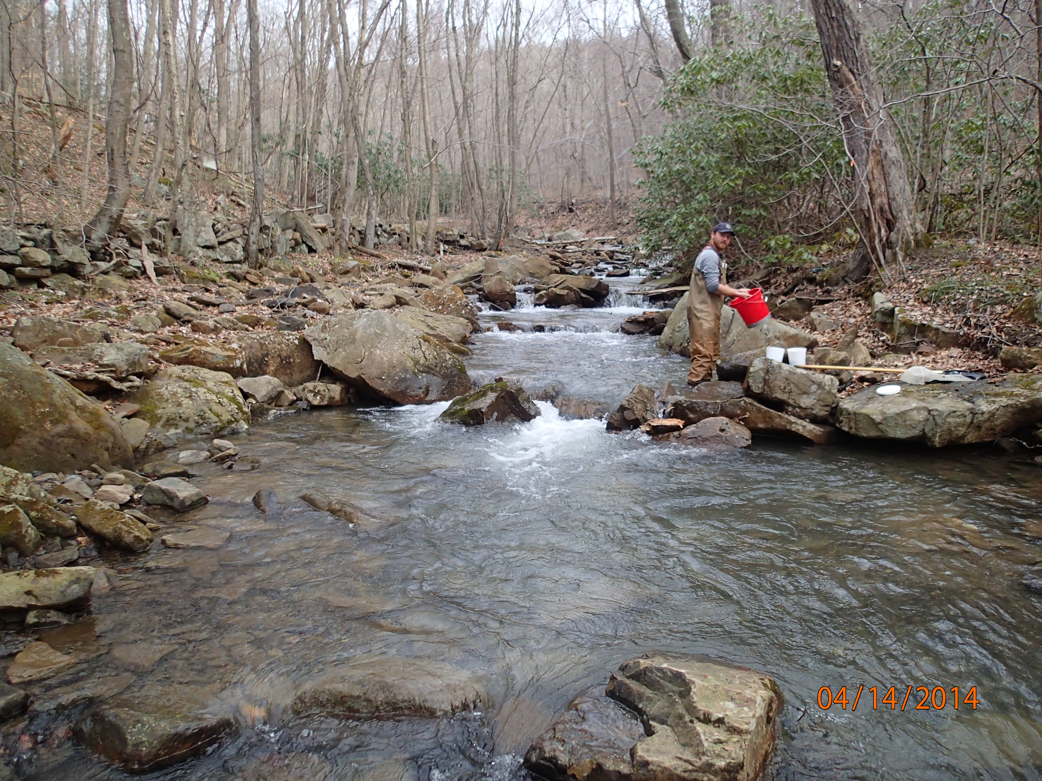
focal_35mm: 25
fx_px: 753
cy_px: 390
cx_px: 521
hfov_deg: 69.4
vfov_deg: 54.9
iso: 200
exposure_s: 1/500
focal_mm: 4.5
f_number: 2
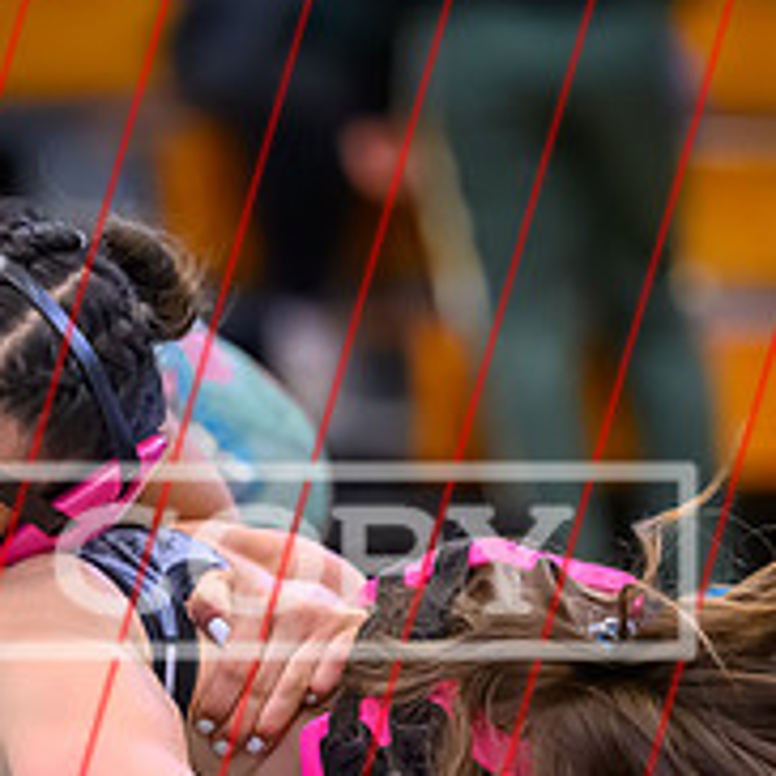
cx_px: -98
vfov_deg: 4.8
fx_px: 9283
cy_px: 591
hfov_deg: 4.8
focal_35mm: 366
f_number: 2.8
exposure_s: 1/640
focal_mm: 135
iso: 10000
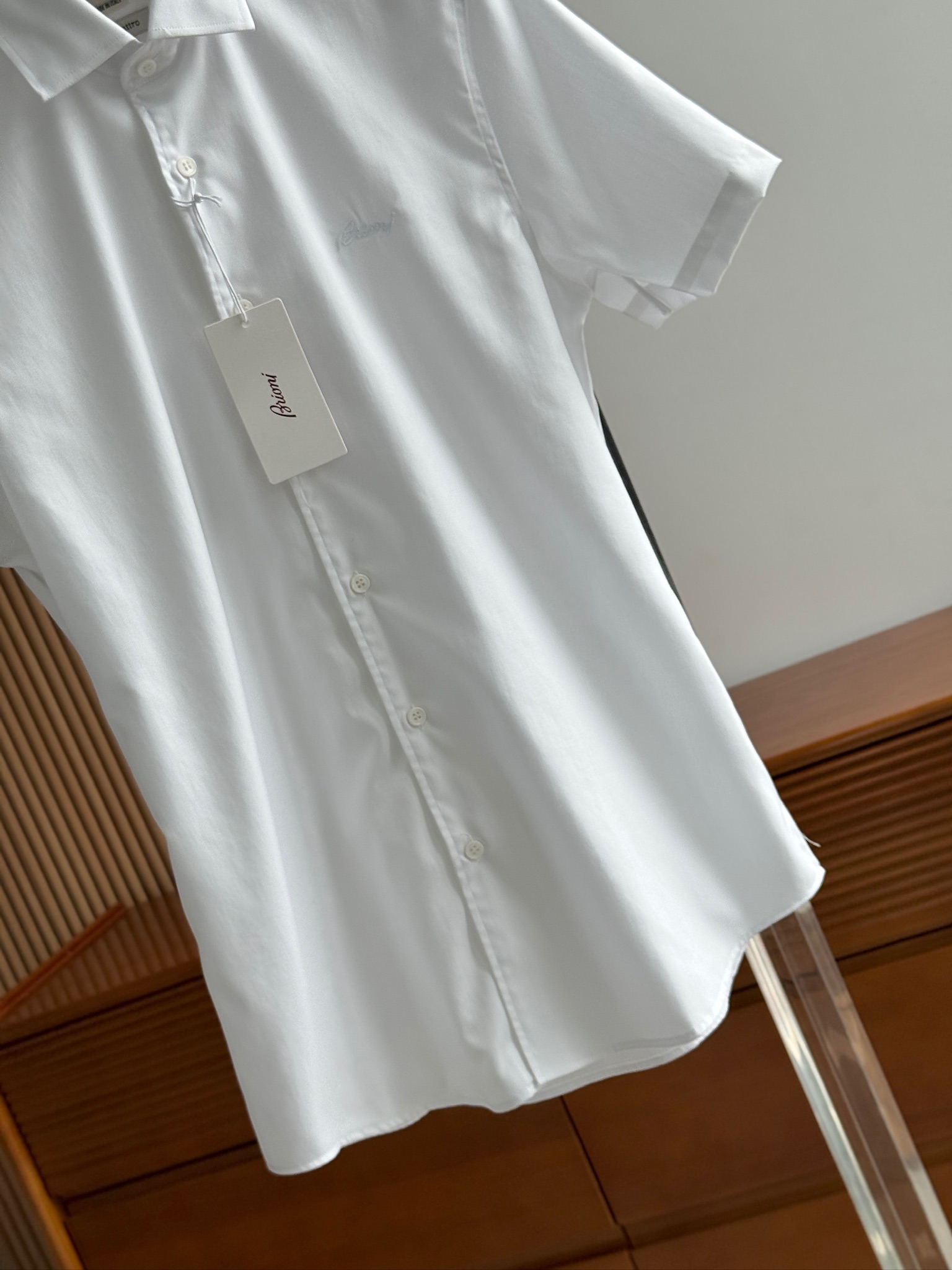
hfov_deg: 30.3
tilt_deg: -6.5
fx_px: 1760
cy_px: 635
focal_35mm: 48
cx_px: 476
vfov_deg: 39.7
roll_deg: +21.1
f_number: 1.78
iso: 64
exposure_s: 1/598
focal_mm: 6.76
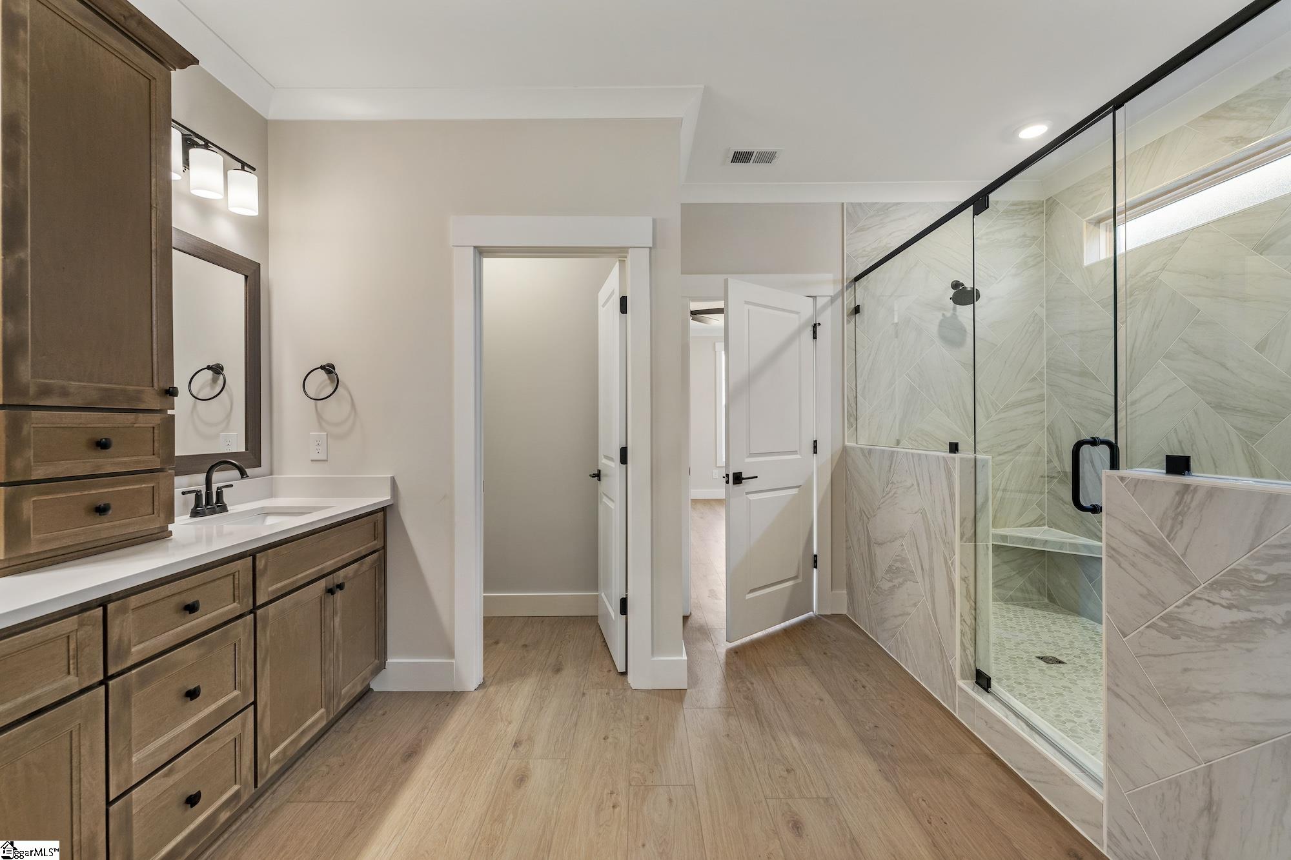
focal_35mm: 15
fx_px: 549
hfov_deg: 99.3
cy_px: 430
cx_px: 646
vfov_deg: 76.2
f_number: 6.3
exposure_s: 1/3
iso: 400
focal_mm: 15.3
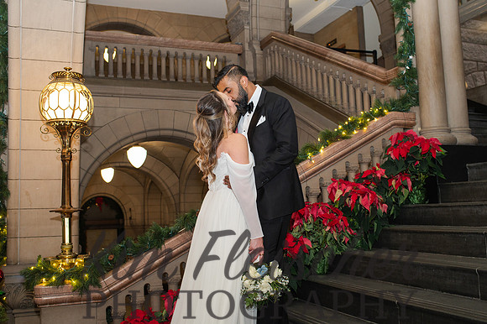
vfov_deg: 35.5
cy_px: 154
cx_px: 255
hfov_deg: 51.4
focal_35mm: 37
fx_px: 506
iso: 1000
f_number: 4
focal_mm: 35
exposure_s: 1/200
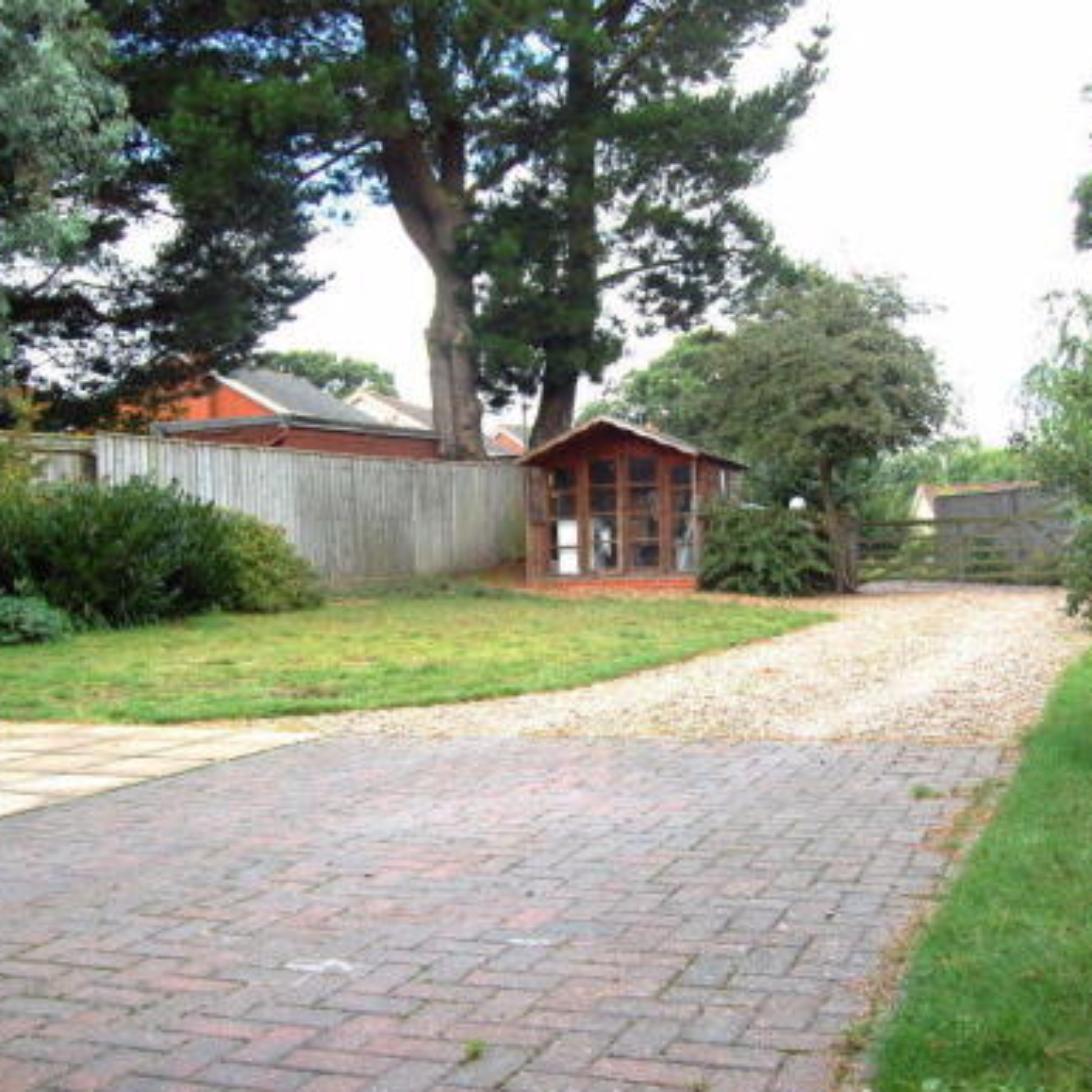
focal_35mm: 39
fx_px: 1392
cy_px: 504
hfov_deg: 42.8
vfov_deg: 42.8
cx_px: 614
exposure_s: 1/200
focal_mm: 18
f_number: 7.1
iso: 200
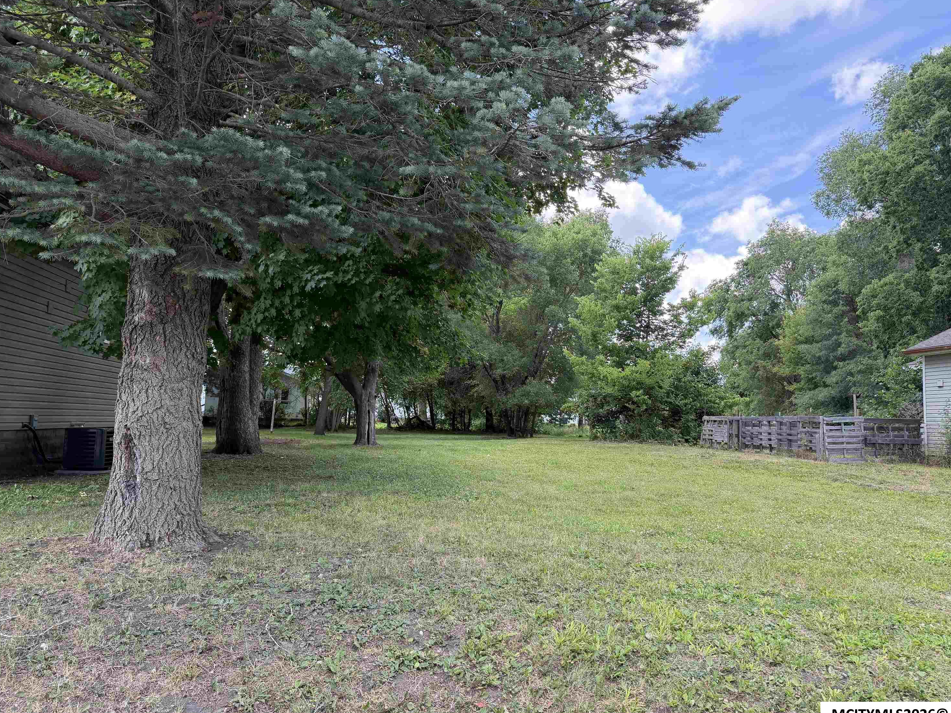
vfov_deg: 54.9
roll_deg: -1.0
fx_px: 687
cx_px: 465
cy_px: 356
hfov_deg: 69.4
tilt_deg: +4.3
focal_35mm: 25
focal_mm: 6.76
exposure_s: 1/488
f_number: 1.78
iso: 100
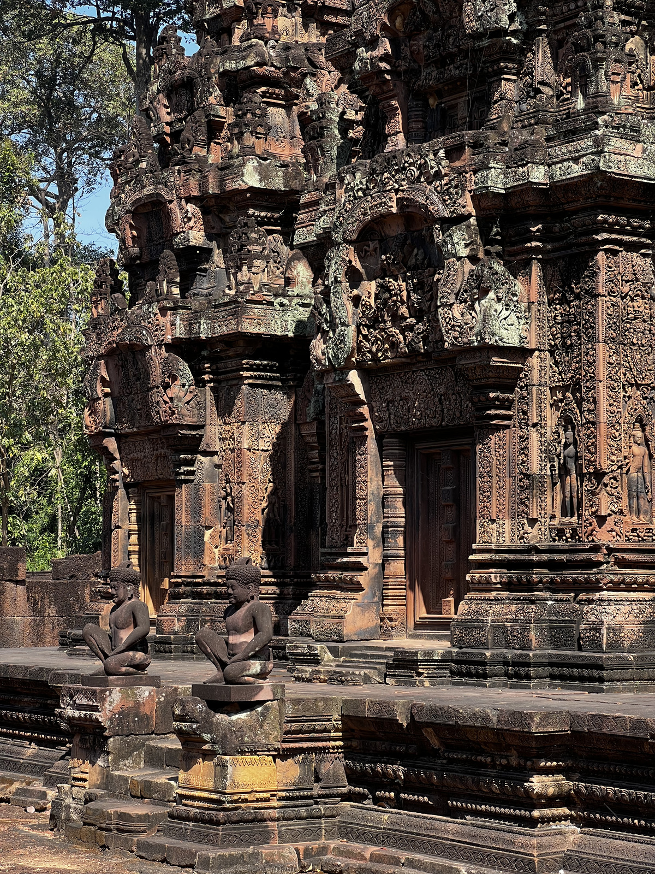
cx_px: 328
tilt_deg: +6.3
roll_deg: -0.8
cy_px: 437
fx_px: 1943
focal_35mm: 77
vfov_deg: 25.3
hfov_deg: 19.1
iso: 32
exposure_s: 1/164
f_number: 2.8
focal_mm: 9
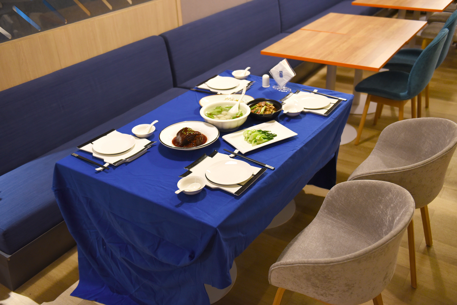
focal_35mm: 35
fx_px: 444
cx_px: 228
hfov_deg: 54.4
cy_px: 152
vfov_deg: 37.9
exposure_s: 1/100
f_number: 3.2
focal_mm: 35
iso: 1600
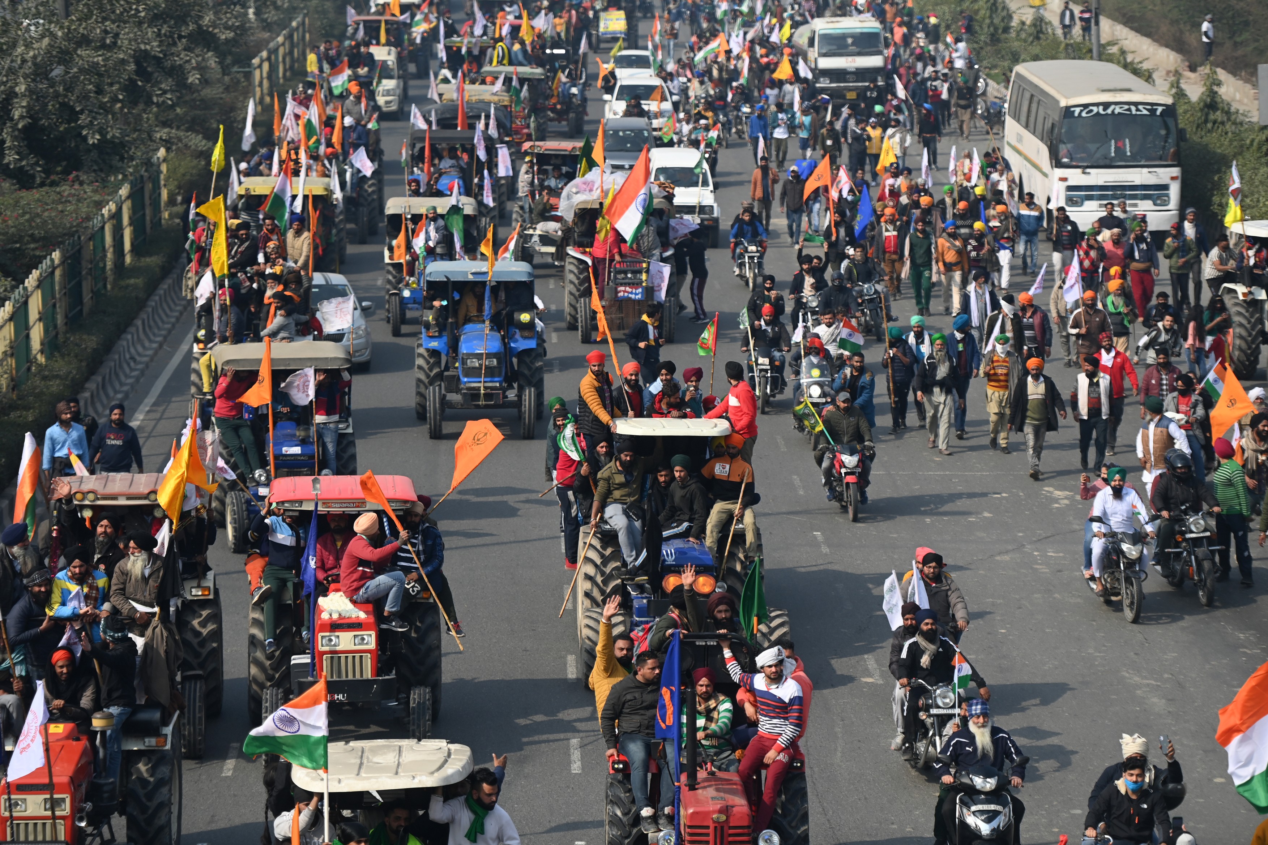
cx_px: 634
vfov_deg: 10.2
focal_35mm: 135
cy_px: 422
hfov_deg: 15.2
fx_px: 4755
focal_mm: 135
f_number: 2.8
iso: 200
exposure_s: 1/4000
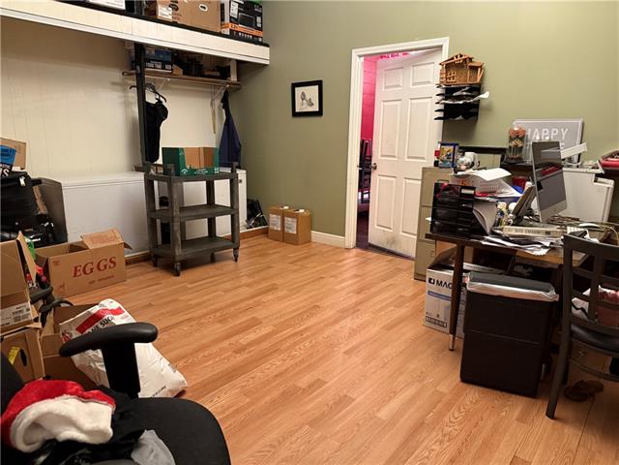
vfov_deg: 56.8
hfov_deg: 71.6
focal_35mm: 24
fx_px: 429
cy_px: 232
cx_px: 310
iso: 640
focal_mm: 6.76
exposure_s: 1/40
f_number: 1.78
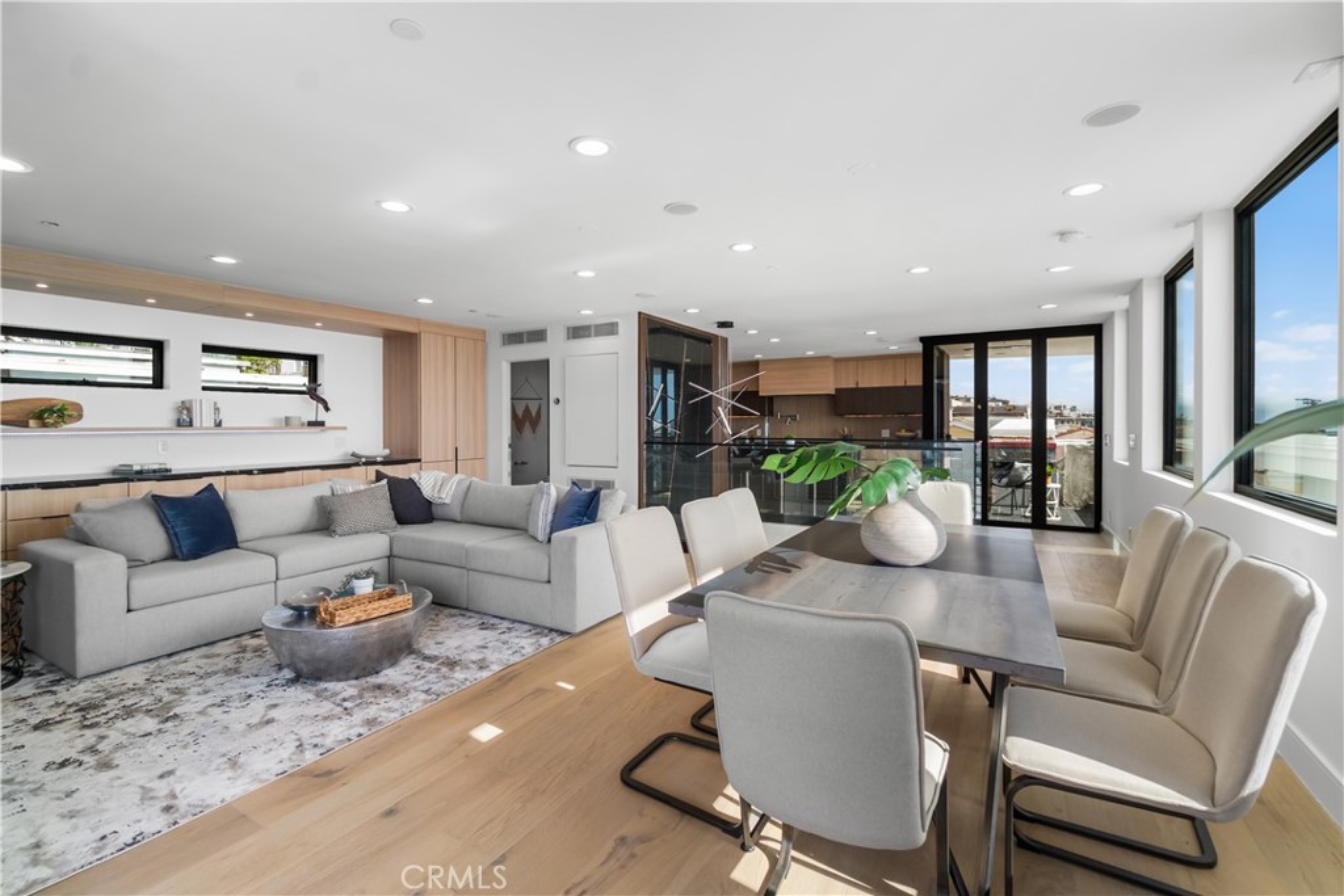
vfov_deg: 77.3
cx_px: 672
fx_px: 560
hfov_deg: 100.4
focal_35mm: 15
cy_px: 448
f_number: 7.1
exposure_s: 1/30
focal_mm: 10
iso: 100
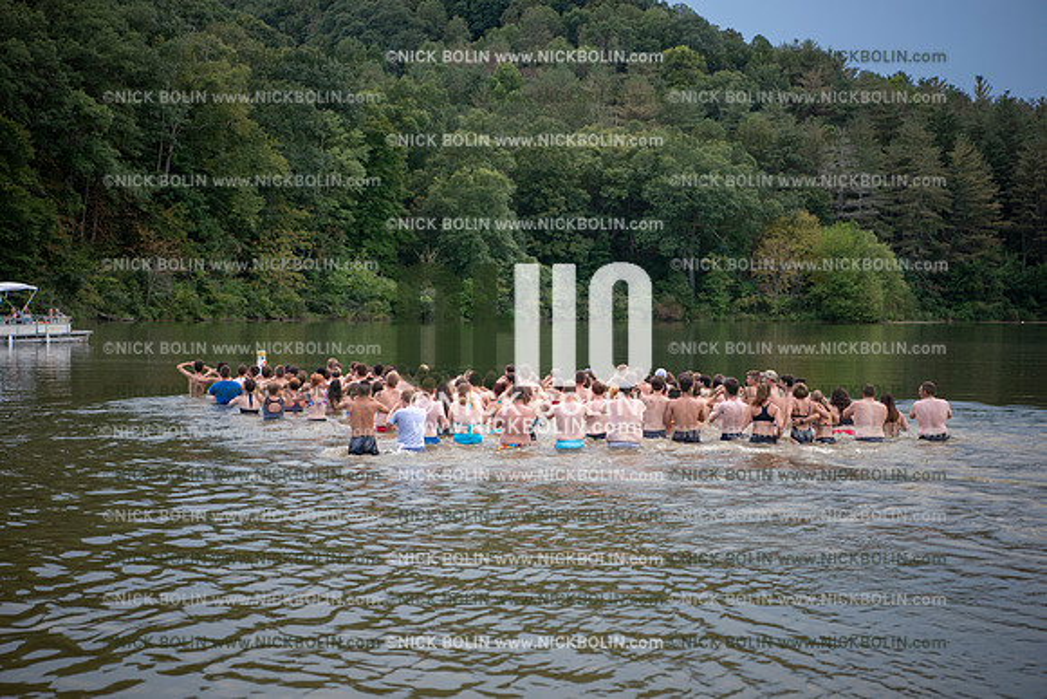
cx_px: 524
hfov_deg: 28.8
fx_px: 2036
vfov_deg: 19.5
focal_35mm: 70
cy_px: 350
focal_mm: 70
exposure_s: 1/400
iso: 160
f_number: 3.2
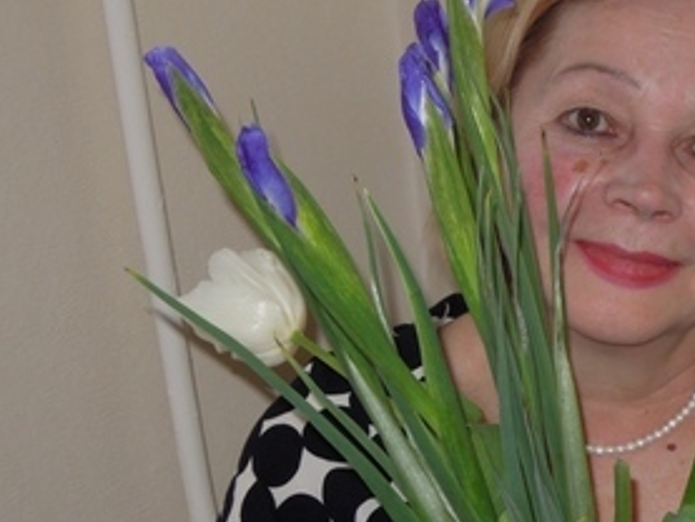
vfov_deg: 13.2
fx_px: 2250
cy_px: 292
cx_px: 610
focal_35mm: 112
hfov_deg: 17.3
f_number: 4.2
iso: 200
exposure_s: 1/60
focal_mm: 11.1
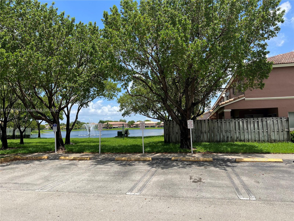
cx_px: 147
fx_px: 221
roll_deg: +0.9
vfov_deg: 53.1
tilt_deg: +3.9
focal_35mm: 26
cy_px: 110
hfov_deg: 67.3
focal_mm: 5.7
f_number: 1.5
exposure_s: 1/3257
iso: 50
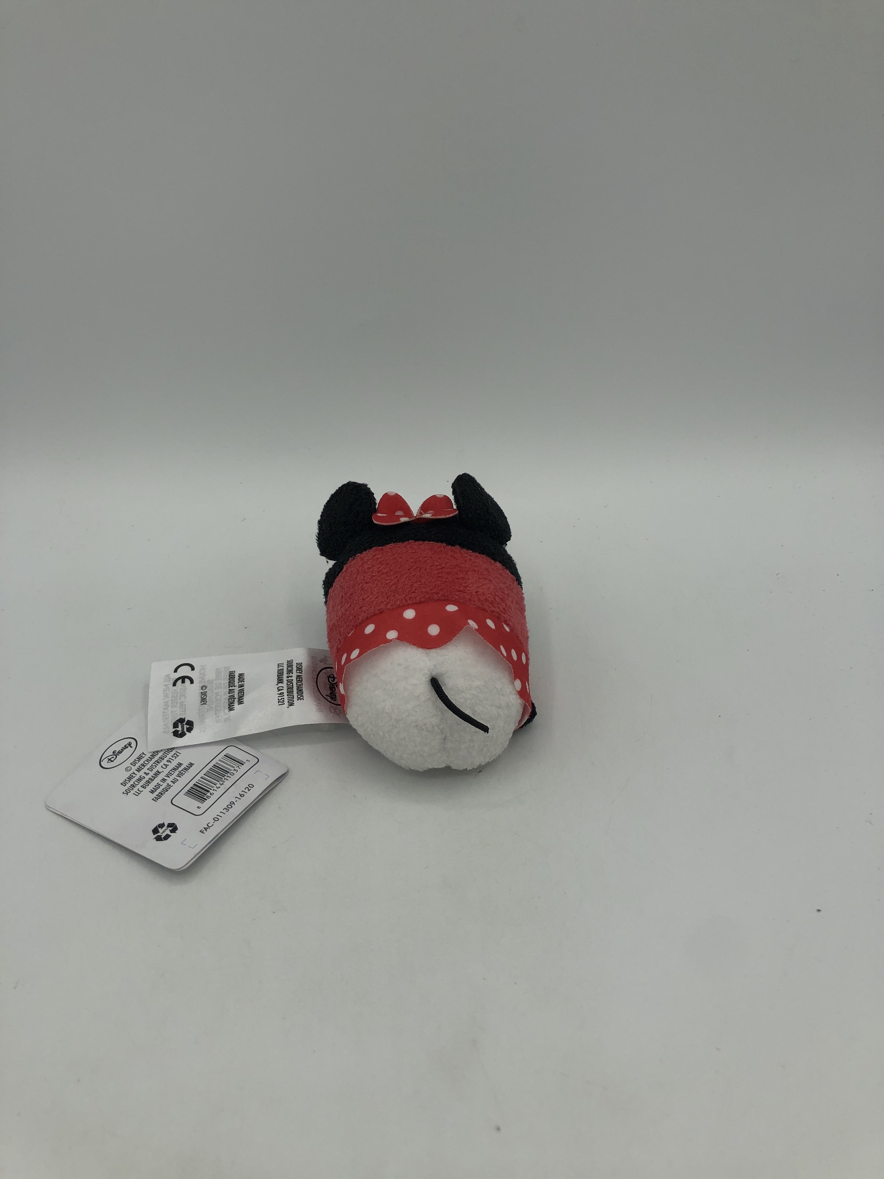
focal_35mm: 28
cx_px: 442
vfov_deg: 63.4
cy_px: 590
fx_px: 953
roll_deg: -0.6
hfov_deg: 49.7
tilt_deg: -34.1
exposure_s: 1/1143
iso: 20
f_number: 1.8
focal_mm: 4
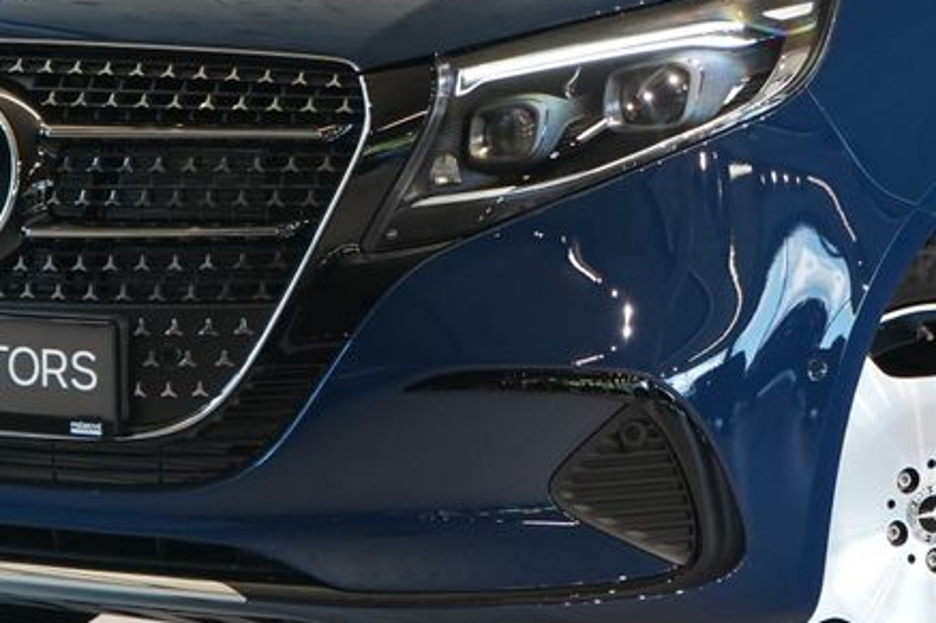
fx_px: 4080
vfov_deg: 8.7
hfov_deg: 13.1
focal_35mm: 157
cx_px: 617
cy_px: 136
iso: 3200
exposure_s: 1/160
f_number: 5.6
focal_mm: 67
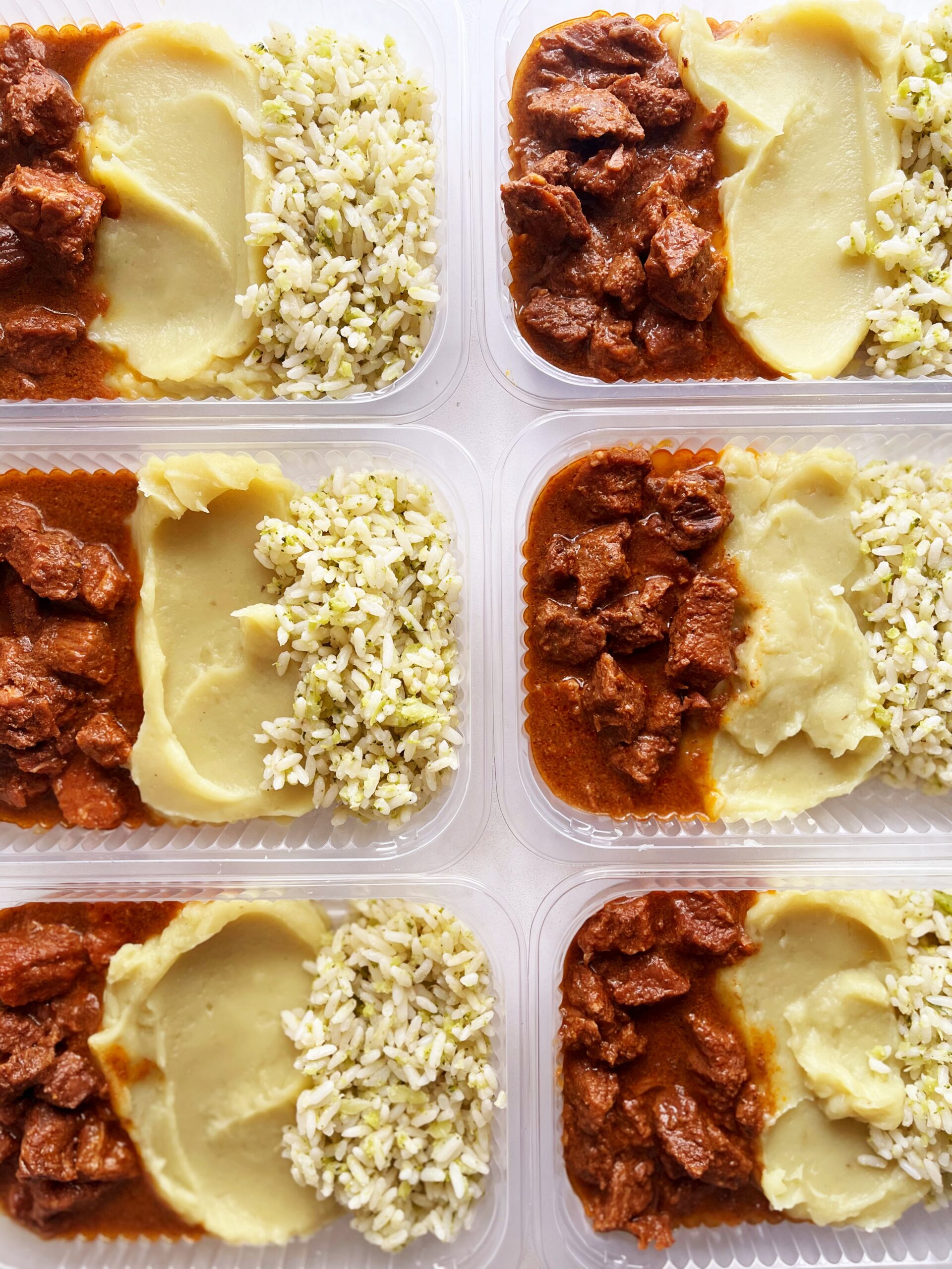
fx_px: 953
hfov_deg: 53.1
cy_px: 634
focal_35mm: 26
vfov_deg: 67.3
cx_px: 476
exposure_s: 1/122
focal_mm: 5.1
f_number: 1.6
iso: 100
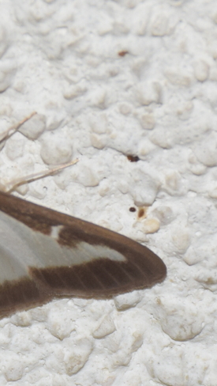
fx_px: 4106
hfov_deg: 3.0
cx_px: -69
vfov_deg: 5.4
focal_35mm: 402
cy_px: 206
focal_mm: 130
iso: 320
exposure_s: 1/60
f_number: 7.1
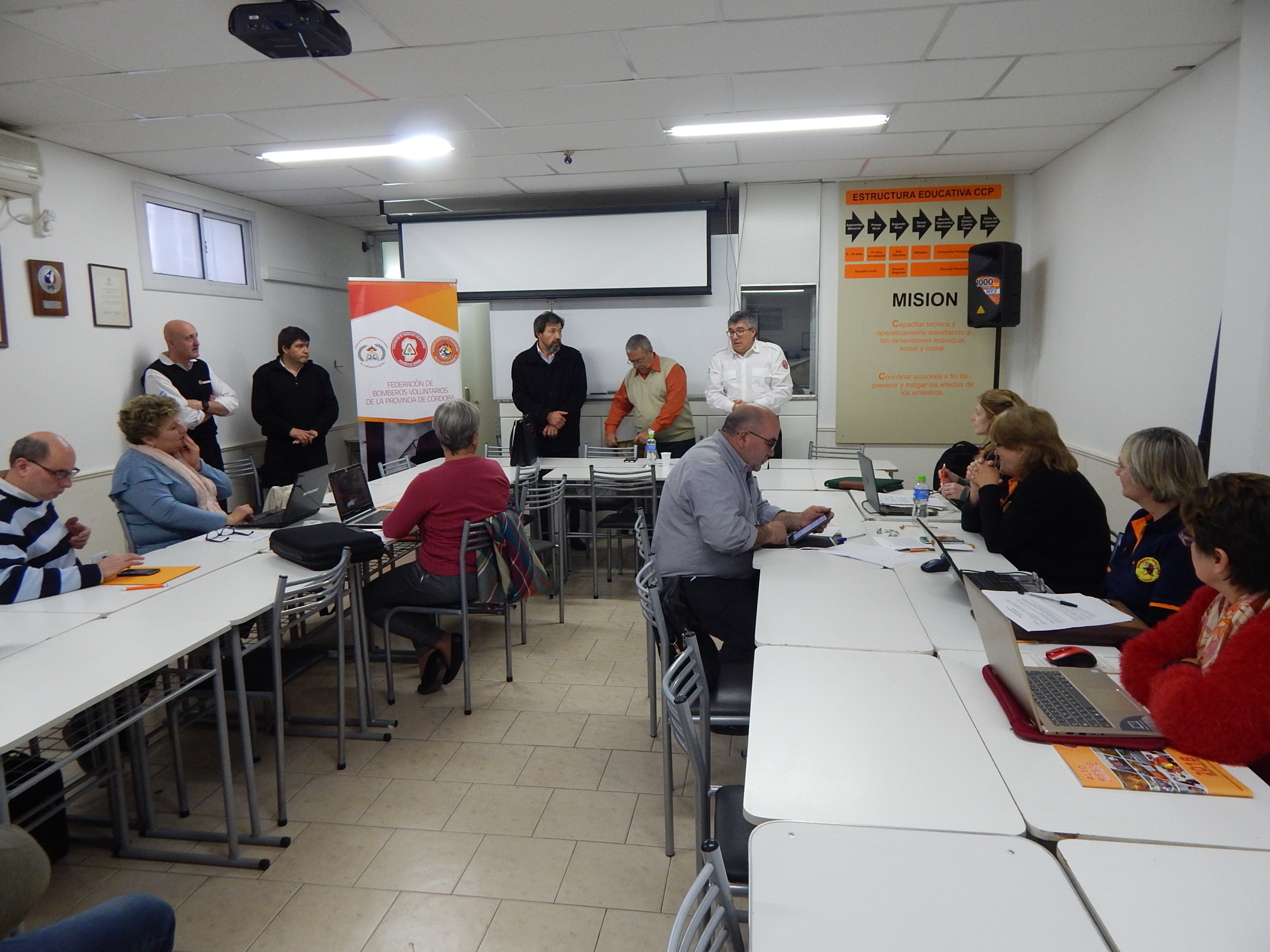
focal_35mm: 22
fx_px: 807
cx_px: 635
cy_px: 476
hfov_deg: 76.4
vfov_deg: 61.1
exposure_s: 1/30
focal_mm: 4
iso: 200
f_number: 3
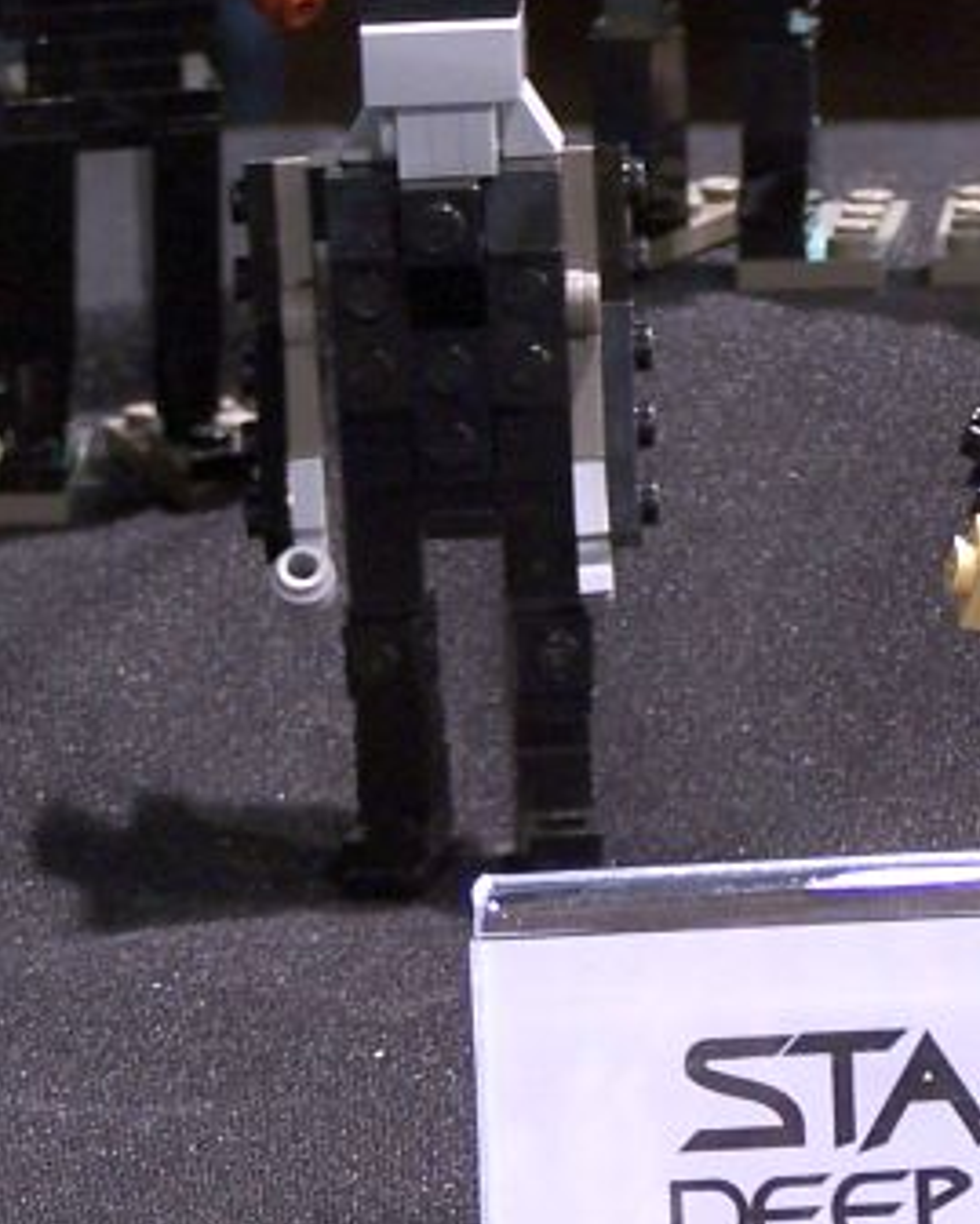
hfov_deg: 4.9
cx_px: 1217
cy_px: 423
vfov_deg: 6.2
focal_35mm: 312
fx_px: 11307
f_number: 3.2
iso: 80
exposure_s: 1/2
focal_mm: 17.5
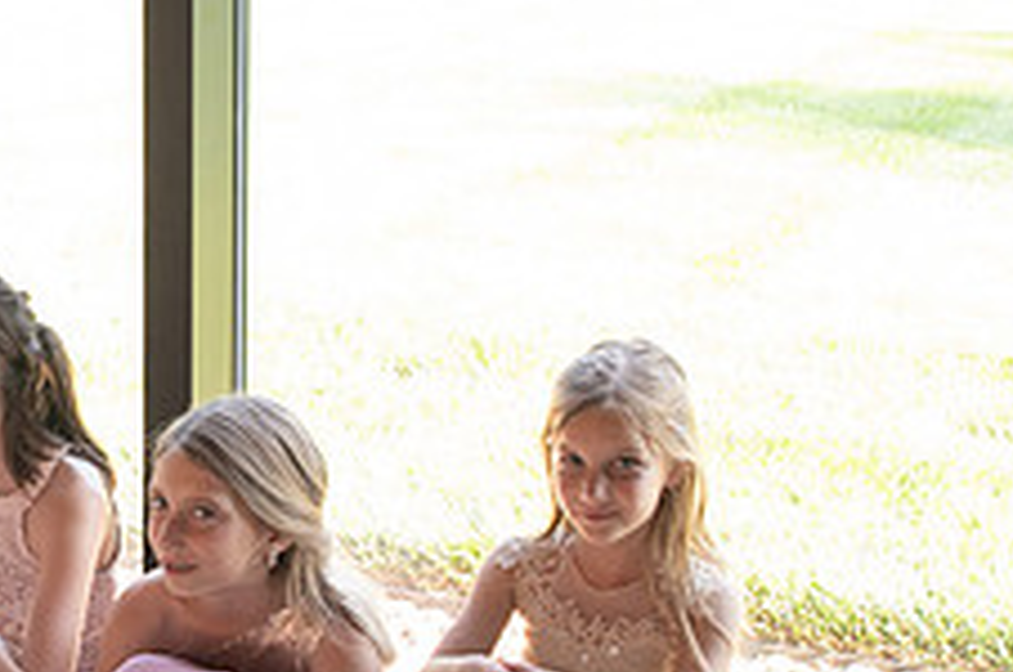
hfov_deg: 22.7
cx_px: -83
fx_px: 2388
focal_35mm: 85
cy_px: 436
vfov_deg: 16.0
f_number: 5
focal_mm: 24
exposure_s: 1/125
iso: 1000
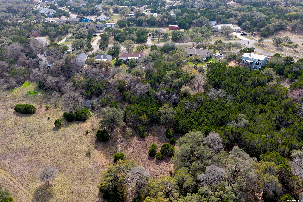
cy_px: 101
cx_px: 152
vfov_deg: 46.4
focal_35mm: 28
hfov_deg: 65.5
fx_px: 236
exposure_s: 1/1250
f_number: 2.8
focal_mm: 14.45
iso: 250
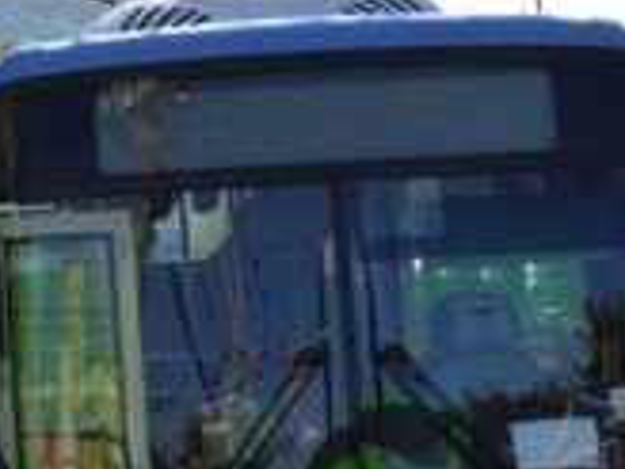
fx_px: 4857
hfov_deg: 7.3
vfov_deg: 5.5
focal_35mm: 269
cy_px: 446
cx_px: 694
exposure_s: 1/400
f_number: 4.9
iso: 160
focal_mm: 16.1
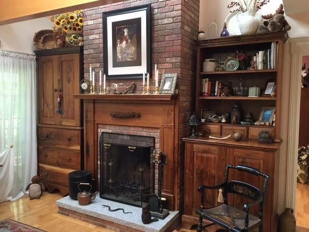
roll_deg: +0.0
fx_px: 259
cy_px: 116
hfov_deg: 61.7
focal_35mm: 29
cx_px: 154
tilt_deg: -3.2
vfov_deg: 48.2
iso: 100
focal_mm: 4.15
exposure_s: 1/30
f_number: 2.2
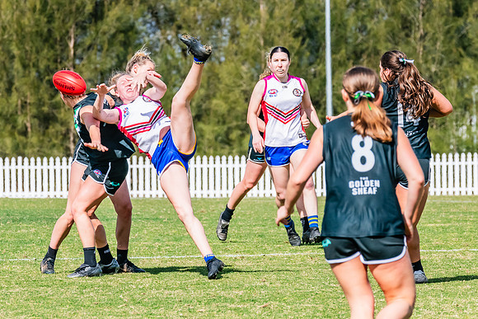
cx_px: 174
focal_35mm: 510
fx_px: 6769
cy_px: 80
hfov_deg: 4.0
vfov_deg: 2.7
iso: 800
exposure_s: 1/1250
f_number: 13
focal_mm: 330
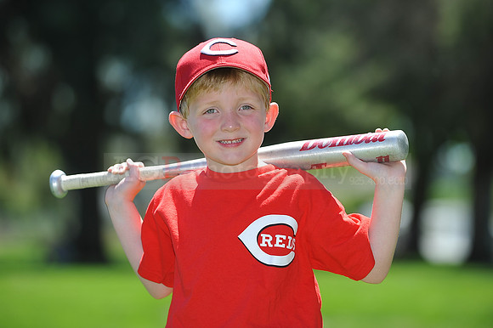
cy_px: 164
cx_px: 246
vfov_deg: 6.9
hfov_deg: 10.3
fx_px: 2737
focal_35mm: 200
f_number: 4.5
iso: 200
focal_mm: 200
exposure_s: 1/800
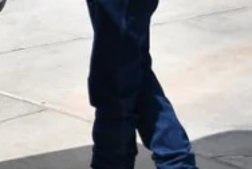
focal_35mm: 163
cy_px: -41
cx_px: -117
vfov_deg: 8.4
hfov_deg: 12.1
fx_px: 1143
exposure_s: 1/5000
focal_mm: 20
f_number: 2.8
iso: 125
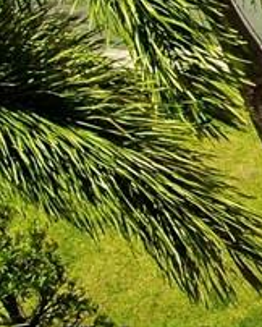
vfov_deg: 7.6
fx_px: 2468
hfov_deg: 5.2
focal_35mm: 255
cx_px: 1161
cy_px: 265
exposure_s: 1/2000
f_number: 3.2
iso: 100
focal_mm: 5.57
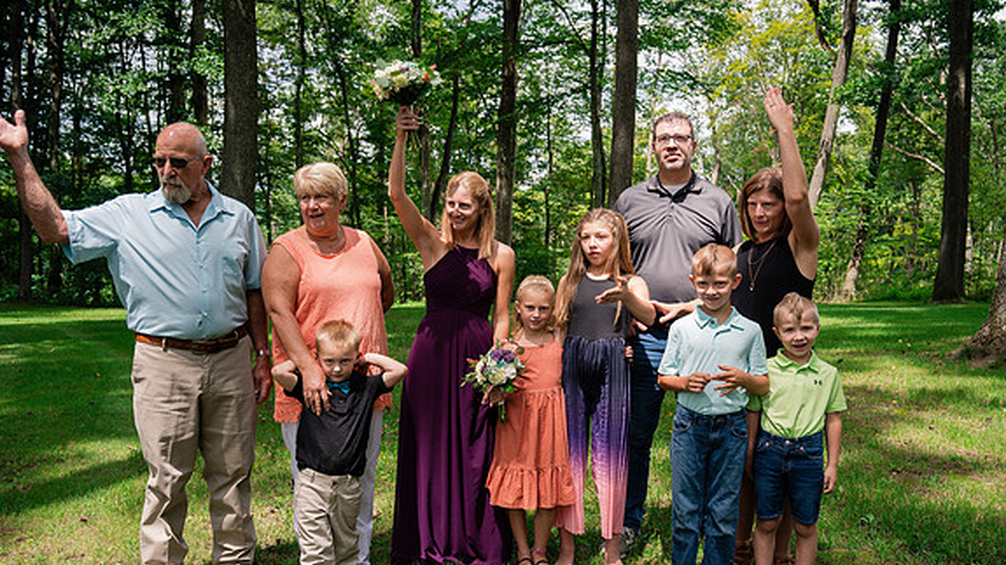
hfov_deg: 54.0
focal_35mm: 37
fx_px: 987
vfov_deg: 31.9
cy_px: 314
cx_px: 500
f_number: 5
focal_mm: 35
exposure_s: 1/250
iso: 160
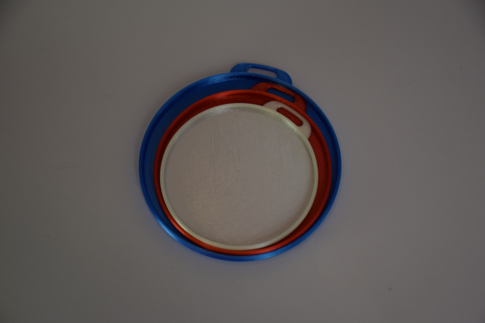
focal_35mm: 93
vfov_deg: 14.7
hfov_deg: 21.9
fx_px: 1253
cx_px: 242
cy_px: 162
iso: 400
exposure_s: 1/100
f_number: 5
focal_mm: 62
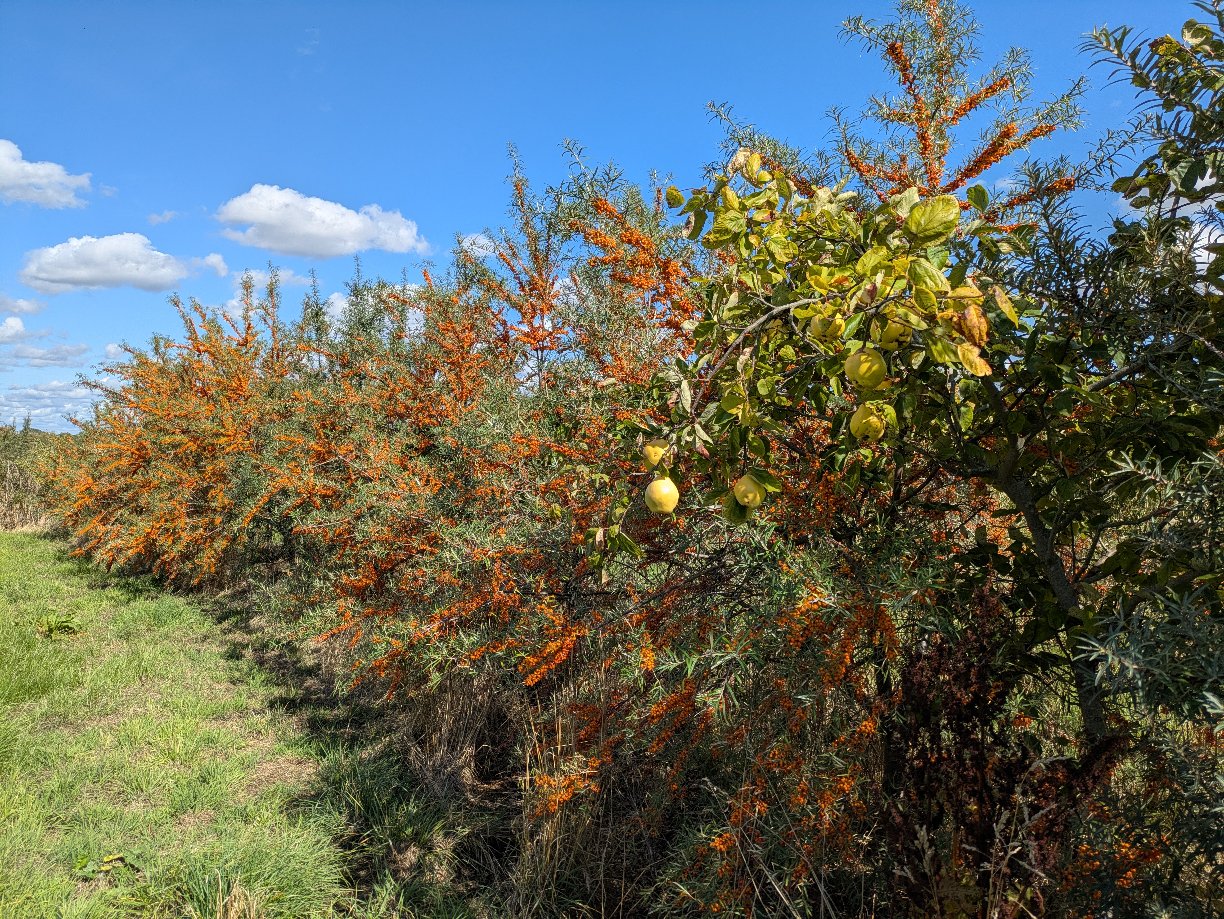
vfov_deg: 54.9
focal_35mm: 25
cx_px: 612
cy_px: 460
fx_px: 884
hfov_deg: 69.4
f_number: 1.89
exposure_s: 1/1776
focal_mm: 5.43
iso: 41
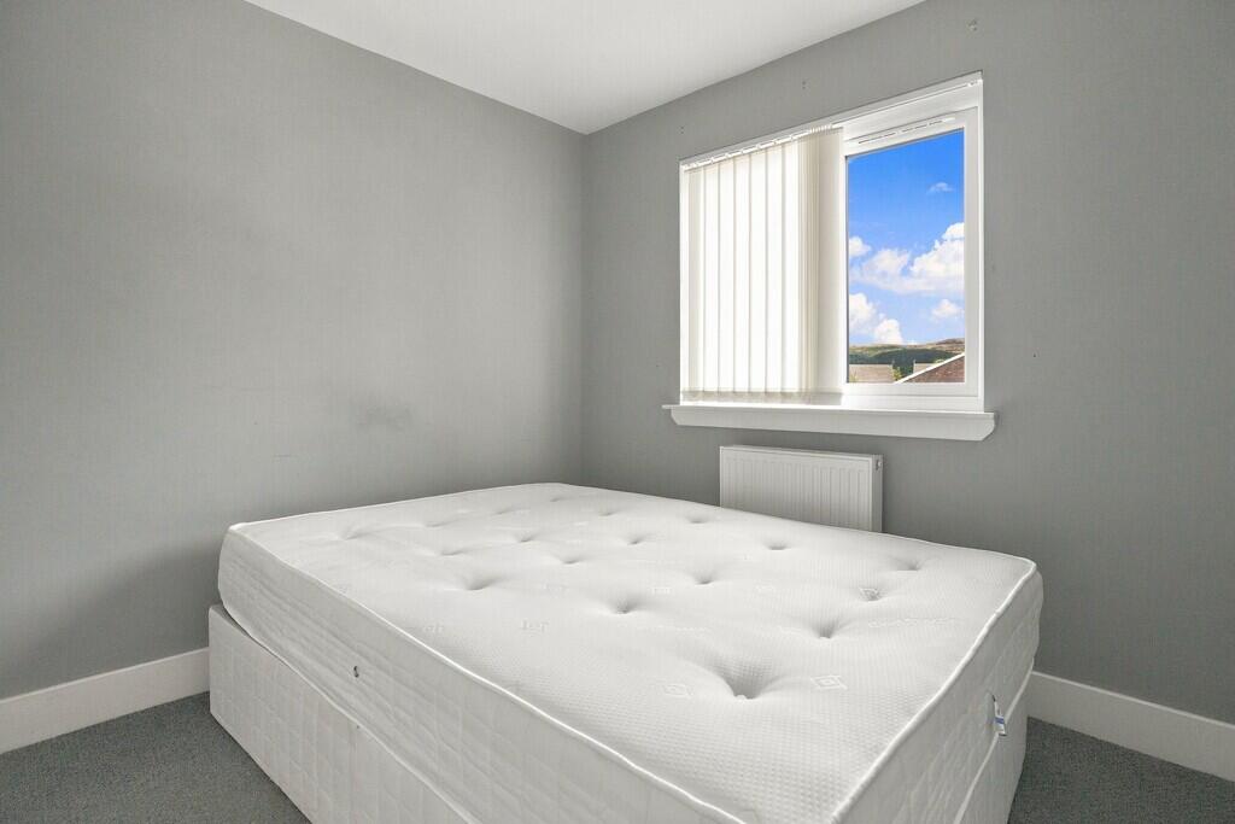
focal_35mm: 17
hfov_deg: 93.3
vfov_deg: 70.5
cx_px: 618
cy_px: 412
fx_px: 583
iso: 1250
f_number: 4.5
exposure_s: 1/2500
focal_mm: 17
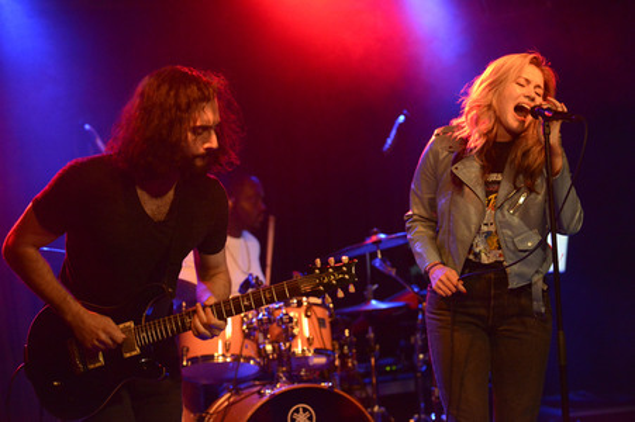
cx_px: 318
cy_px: 211
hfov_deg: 24.8
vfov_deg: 16.6
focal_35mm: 82
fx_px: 1445
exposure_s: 1/250
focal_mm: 82
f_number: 2.8
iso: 8063
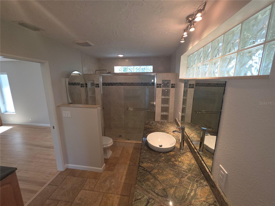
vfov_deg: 89.9
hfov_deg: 106.2
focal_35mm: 13
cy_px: 103
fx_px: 103
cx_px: 138
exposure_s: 1/60
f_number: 1.9
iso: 64
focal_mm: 2.2
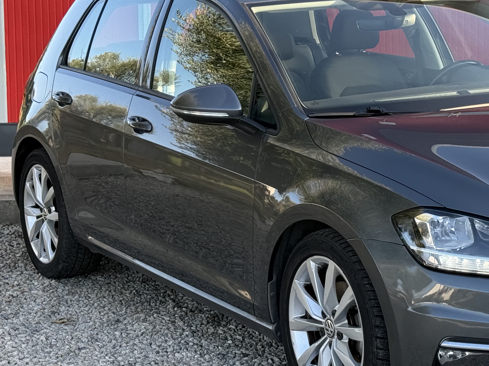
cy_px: 101
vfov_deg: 15.0
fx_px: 1384
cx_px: 412
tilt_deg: -2.5
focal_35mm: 98
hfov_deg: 19.8
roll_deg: +0.1
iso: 100
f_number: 1.78
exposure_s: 1/675
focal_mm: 6.76
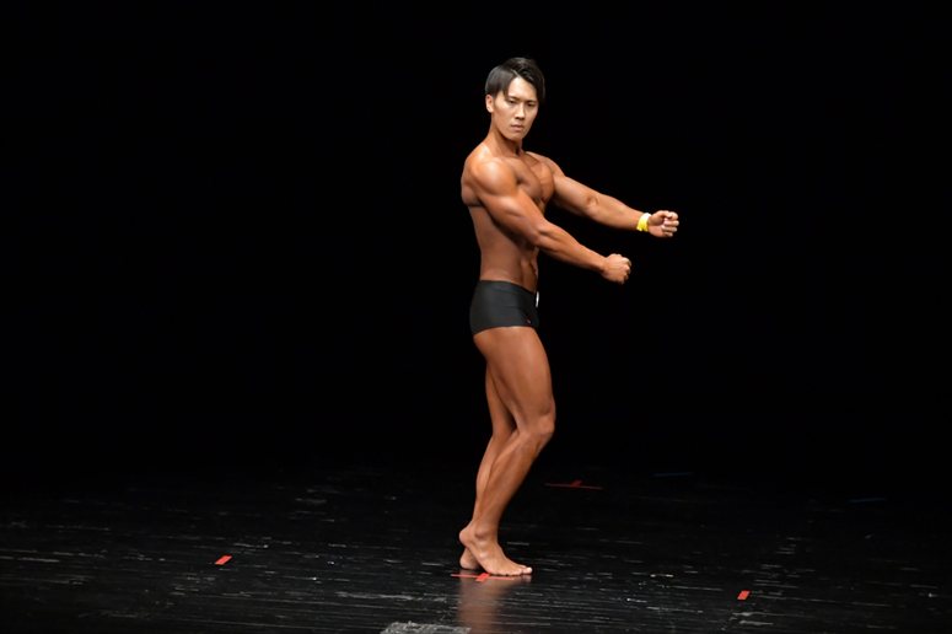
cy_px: 317
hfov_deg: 7.6
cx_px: 476
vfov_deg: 5.1
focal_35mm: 270
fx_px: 7137
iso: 4000
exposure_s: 1/400
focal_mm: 180
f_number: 5.6
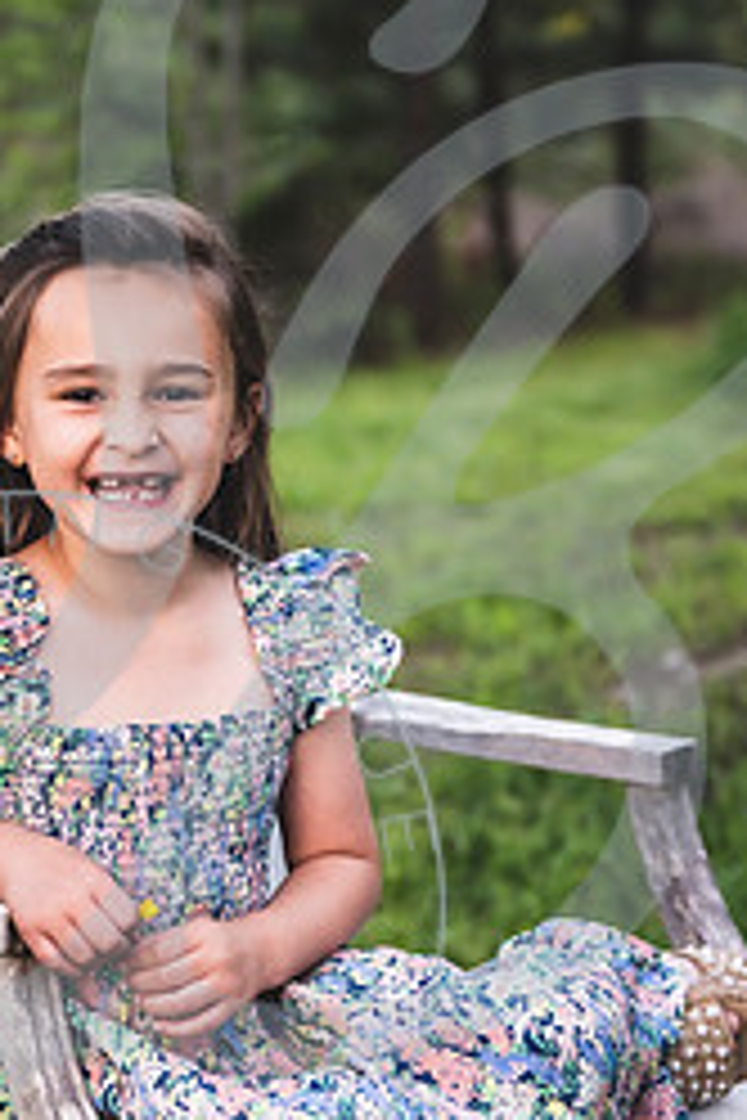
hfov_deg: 14.5
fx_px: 2926
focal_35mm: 94
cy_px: 567
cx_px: 230
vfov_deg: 21.7
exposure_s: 1/125
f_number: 2.8
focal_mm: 52
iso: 100
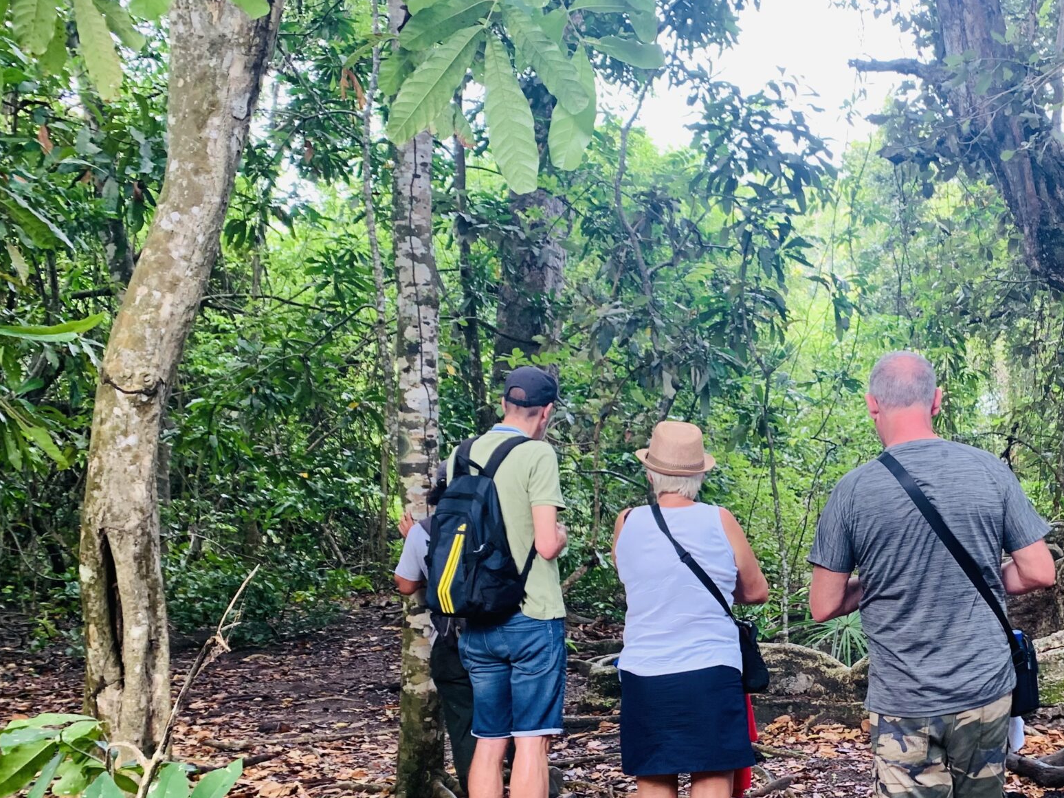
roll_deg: +2.4
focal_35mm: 43
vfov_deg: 33.1
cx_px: 865
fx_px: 1322
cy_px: 579
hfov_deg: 41.8
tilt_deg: -4.1
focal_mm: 4.25
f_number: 1.8
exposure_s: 1/91
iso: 100
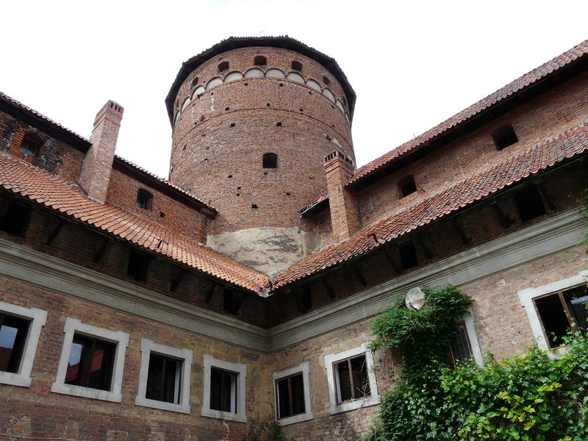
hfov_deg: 63.4
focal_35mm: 28
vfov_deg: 49.7
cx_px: 294
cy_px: 220
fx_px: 476
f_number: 5.6
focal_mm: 4.6
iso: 100
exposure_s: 1/200
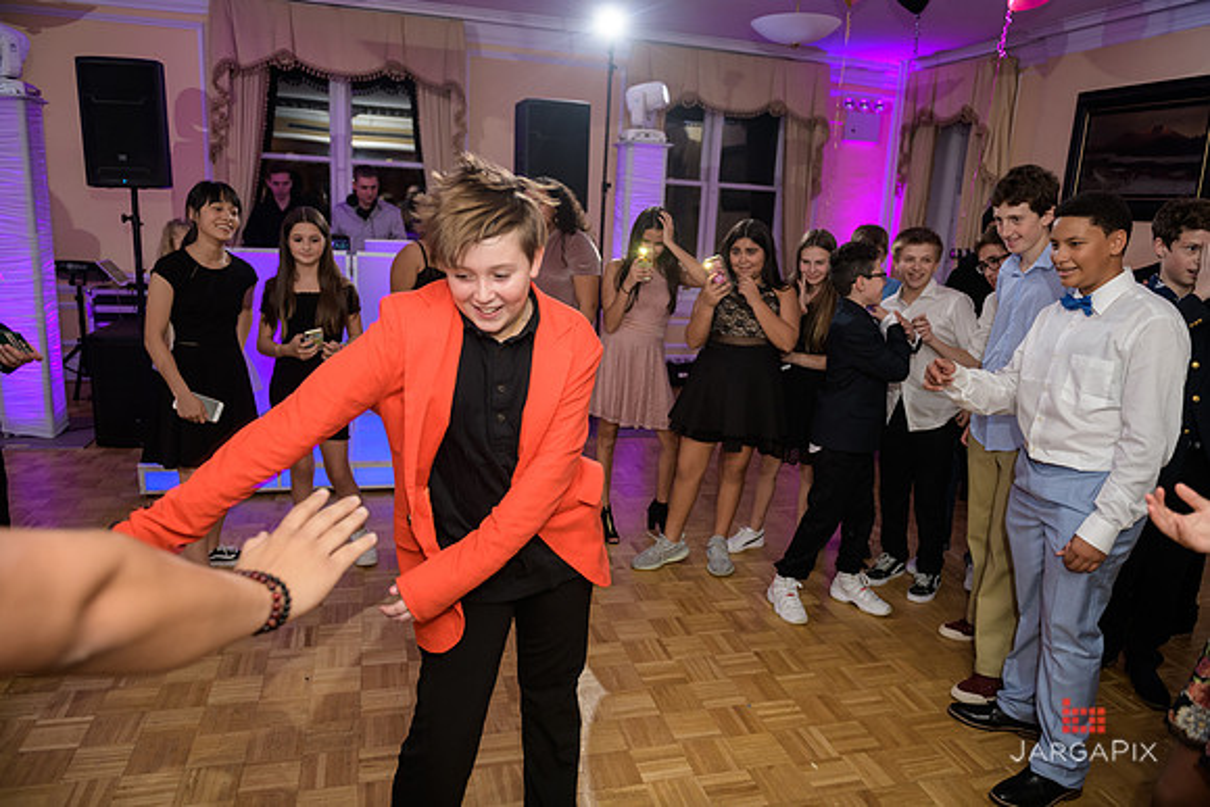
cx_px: 605
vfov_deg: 53.2
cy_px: 404
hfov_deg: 73.7
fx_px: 807
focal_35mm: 24
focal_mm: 24
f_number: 3.2
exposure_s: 1/125
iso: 800
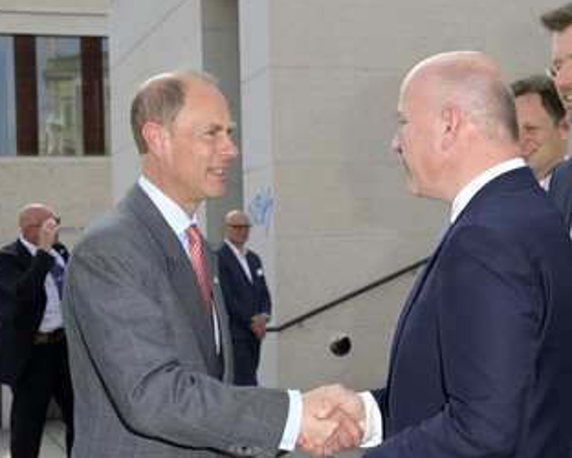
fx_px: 1101
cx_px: 342
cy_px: 267
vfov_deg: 23.5
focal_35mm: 65
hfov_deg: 29.1
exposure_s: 1/125
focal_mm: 48
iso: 320
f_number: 13
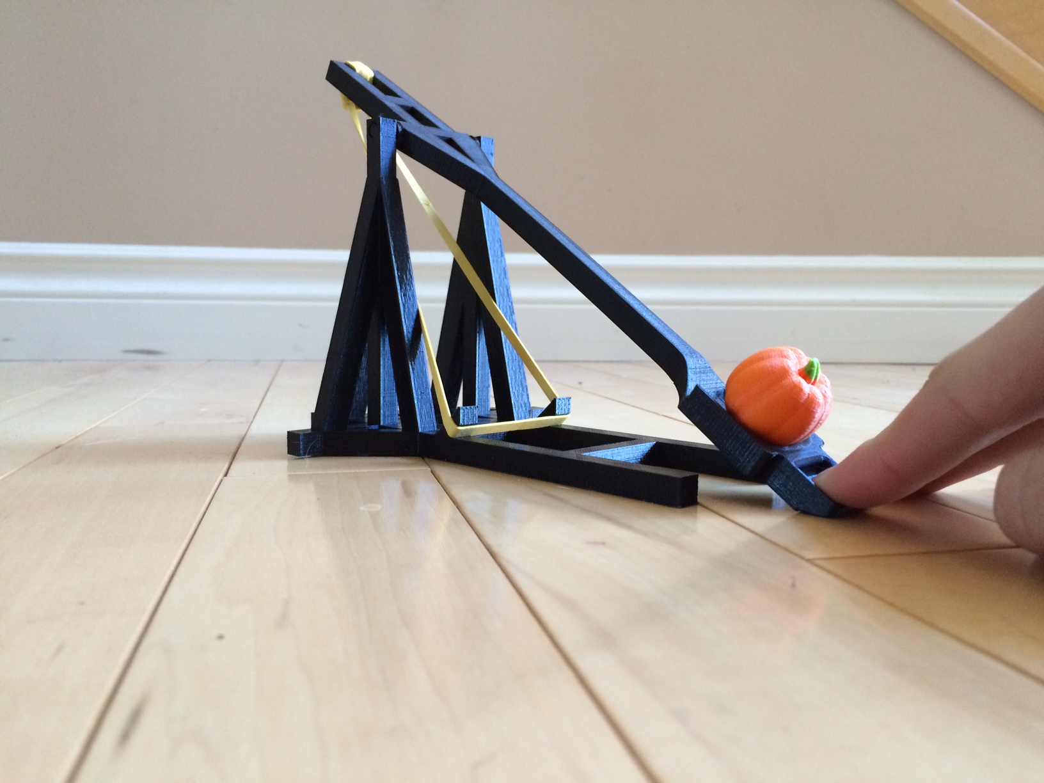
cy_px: 392
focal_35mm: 29
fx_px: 875
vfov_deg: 48.2
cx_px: 522
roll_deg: +1.2
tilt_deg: -4.7
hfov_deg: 61.7
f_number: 2.2
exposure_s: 1/30
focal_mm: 4.15
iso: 200
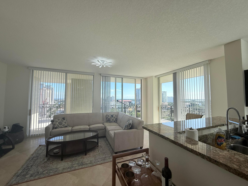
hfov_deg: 102.1
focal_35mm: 14
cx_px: 124
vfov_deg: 85.7
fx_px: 100
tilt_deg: +3.0
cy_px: 93
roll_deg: -0.4
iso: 64
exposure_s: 1/1211
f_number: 2.2
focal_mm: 2.22
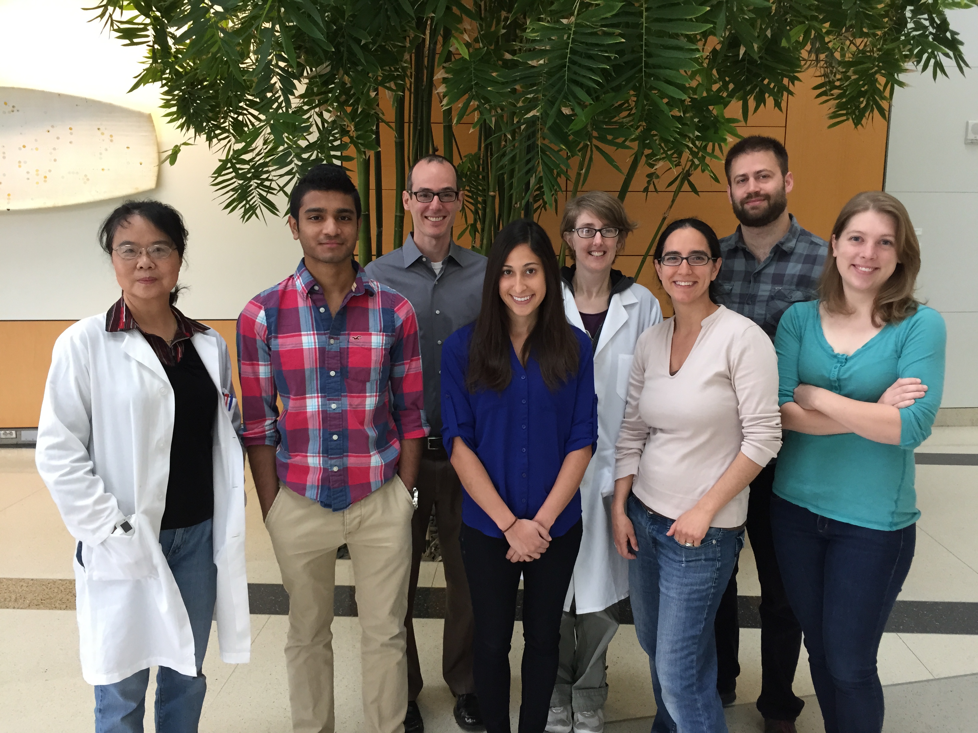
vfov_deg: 48.2
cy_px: 366
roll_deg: +0.2
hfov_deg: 61.7
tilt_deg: -9.9
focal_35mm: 29
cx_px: 489
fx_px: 819
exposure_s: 1/30
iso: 100
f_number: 2.2
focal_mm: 4.15
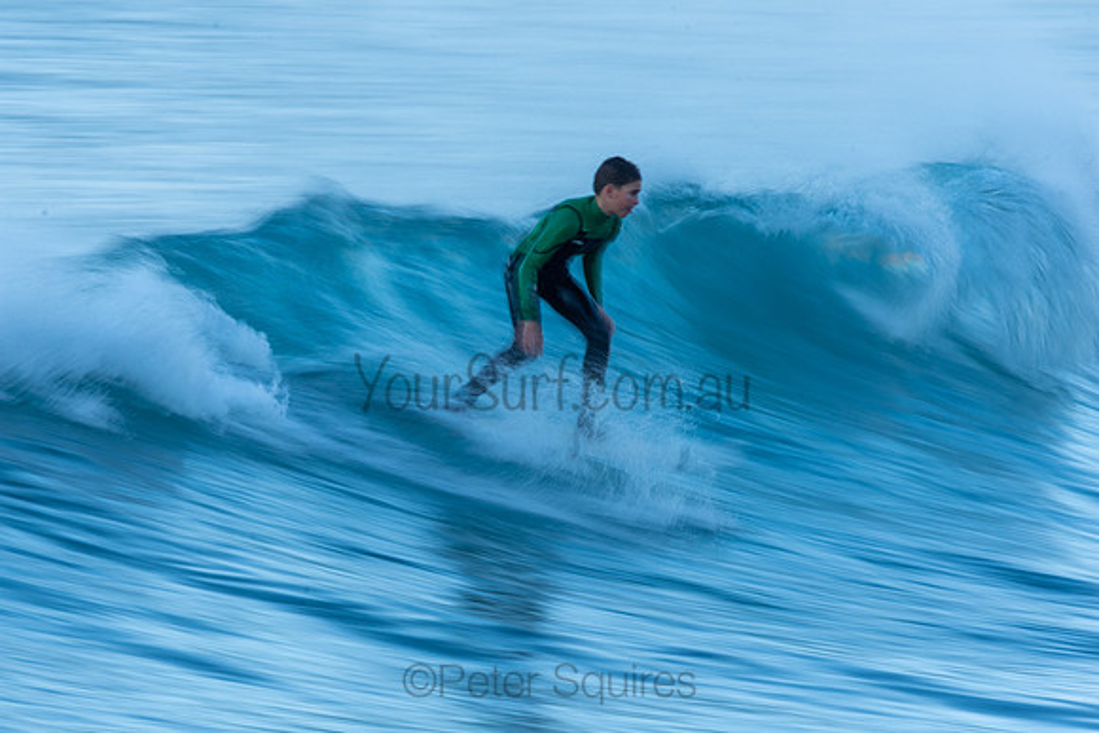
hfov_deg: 2.7
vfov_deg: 1.8
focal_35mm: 750
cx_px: 550
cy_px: 366
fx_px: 22900
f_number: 20
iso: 100
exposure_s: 1/20
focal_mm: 500
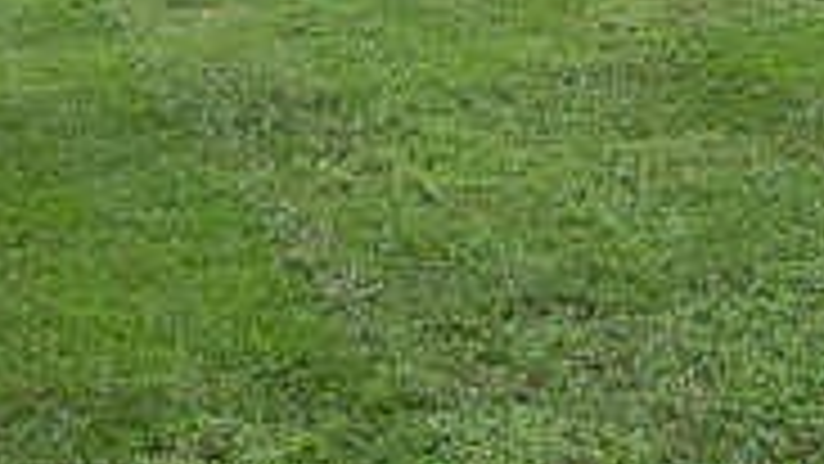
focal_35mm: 116
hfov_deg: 18.4
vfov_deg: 9.5
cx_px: 599
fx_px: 2535
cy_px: -577
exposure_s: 1/200
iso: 200
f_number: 7.1
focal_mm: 18
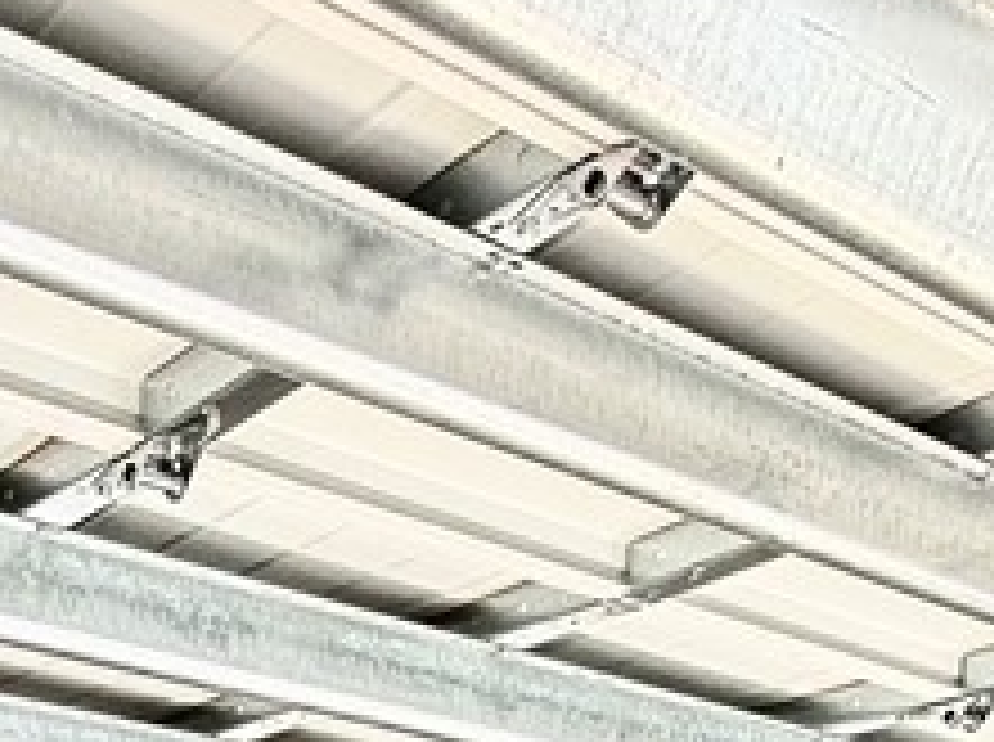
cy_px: 1309
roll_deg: -0.1
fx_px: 1863
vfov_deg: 18.2
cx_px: 234
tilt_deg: -1.9
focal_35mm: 65
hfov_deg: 29.3
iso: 64
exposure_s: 1/167
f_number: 2.2
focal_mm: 2.22
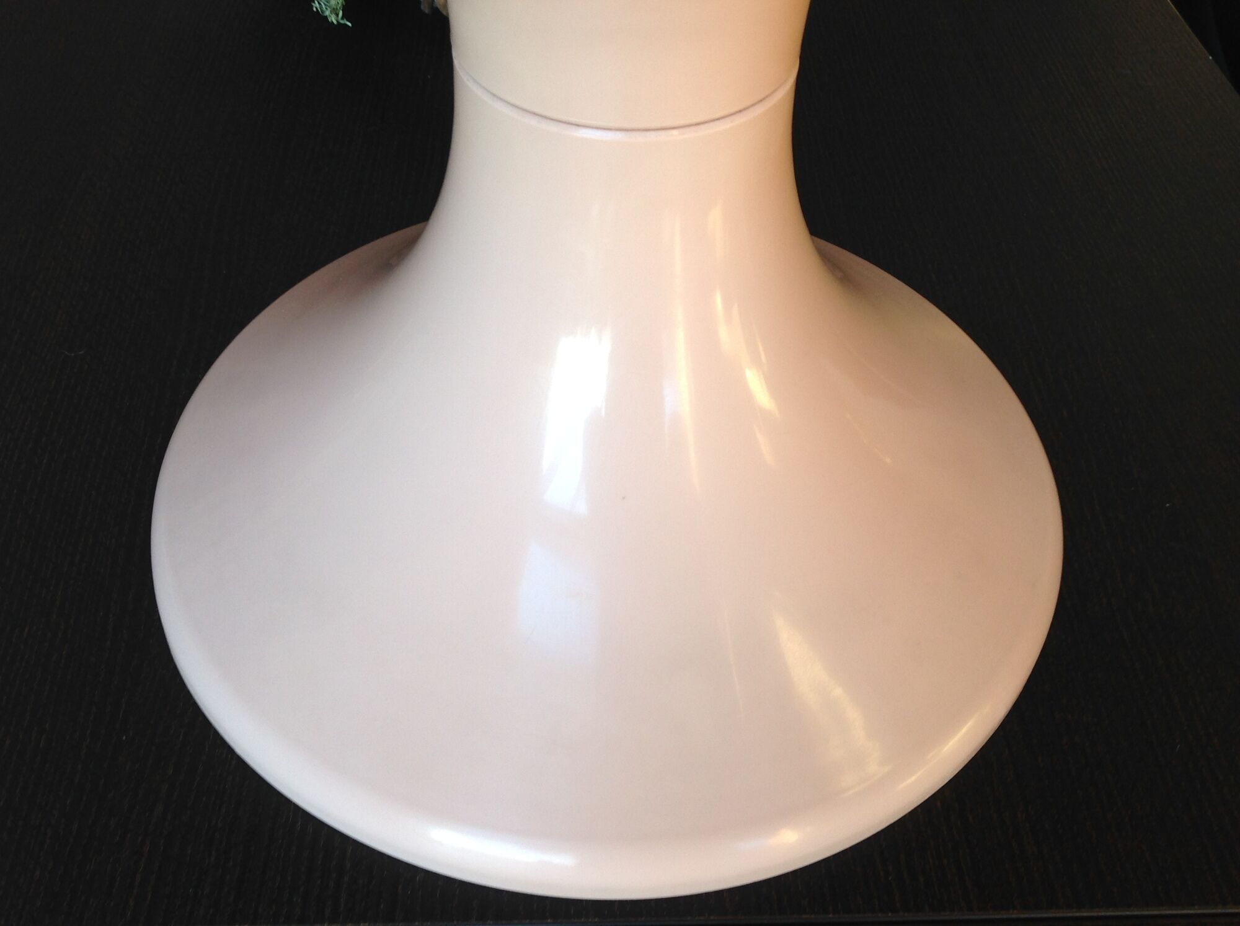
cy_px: 463
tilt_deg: -47.7
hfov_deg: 52.7
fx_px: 1252
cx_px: 620
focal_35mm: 35
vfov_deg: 40.6
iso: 50
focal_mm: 4.28
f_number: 2.4
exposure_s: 1/20
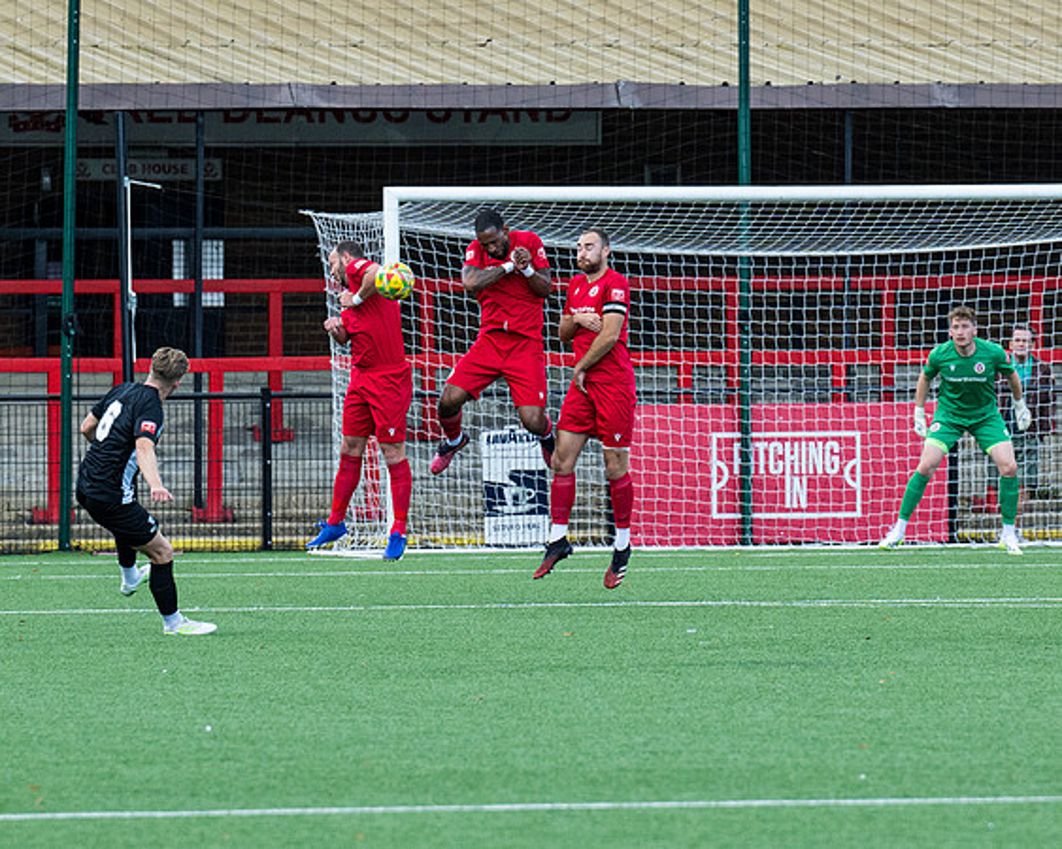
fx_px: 15203
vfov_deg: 3.2
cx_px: 493
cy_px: 441
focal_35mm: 484
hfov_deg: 4.0
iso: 500
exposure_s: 1/2000
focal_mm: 200
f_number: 4
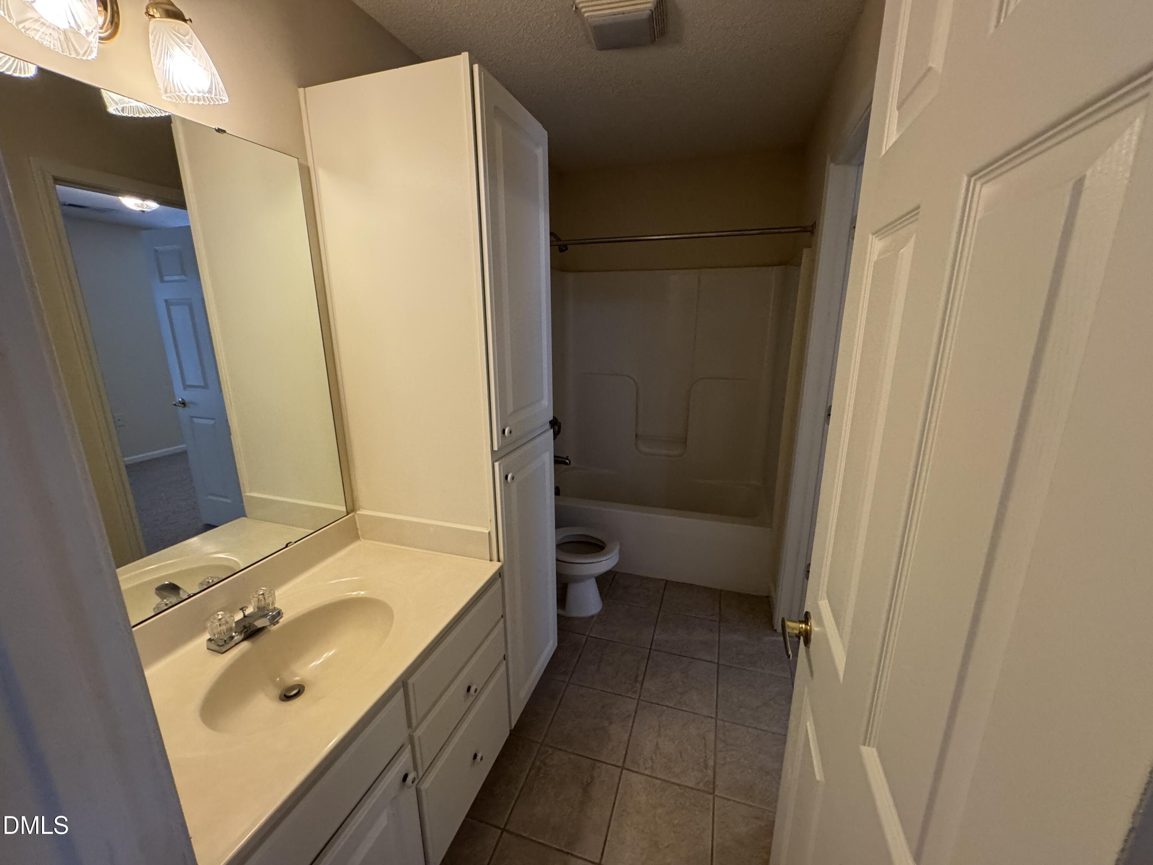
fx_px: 466
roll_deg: +0.1
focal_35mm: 14
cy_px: 432
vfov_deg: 85.7
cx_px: 576
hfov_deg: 102.1
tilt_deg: -14.0
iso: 250
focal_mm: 2.22
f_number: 2.2
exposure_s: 1/60
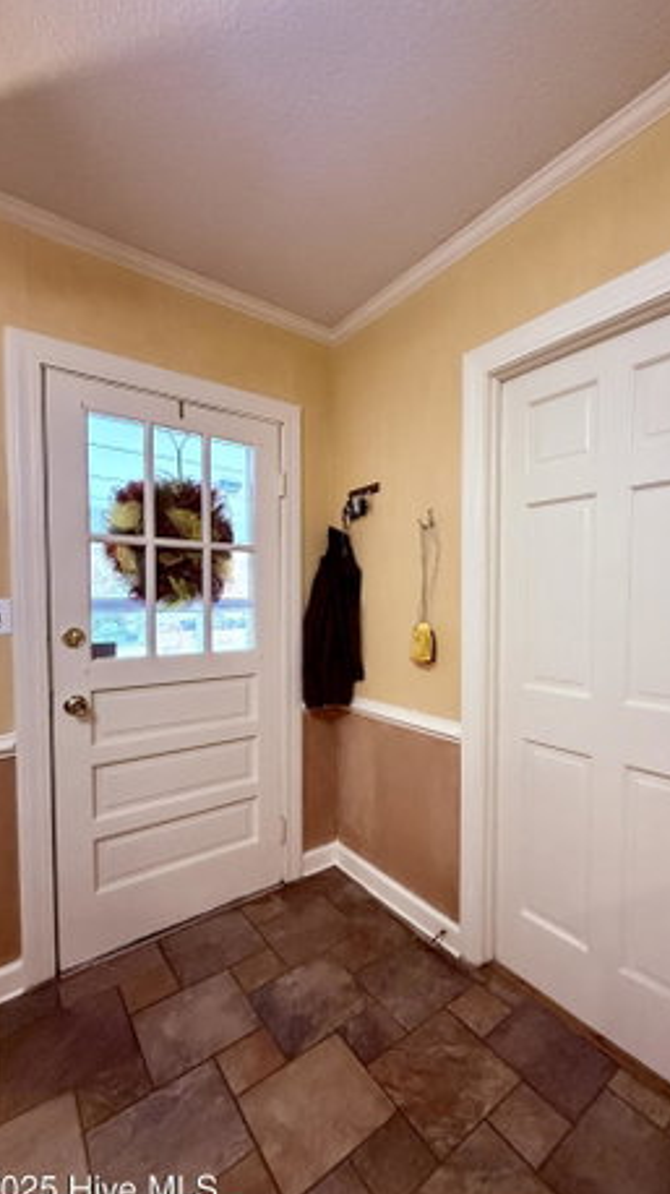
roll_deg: -0.6
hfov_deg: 66.0
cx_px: 420
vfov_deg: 99.4
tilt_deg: -2.0
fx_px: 506
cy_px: 620
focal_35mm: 16
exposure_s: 1/60
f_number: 2.2
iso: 1000
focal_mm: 2.22
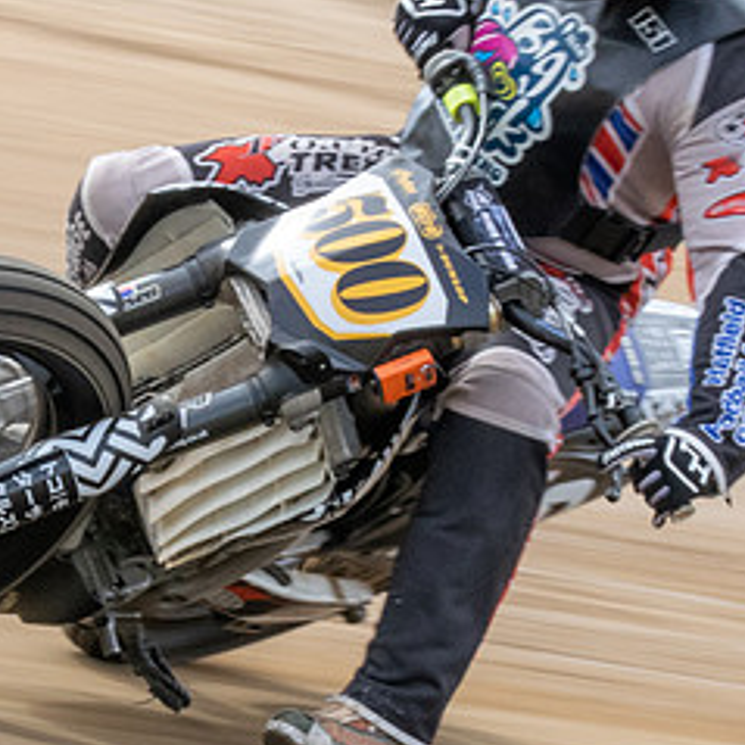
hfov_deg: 2.3
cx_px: 241
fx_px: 18895
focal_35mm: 776
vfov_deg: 2.3
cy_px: 241
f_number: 22
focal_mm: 150
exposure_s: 1/100
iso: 640
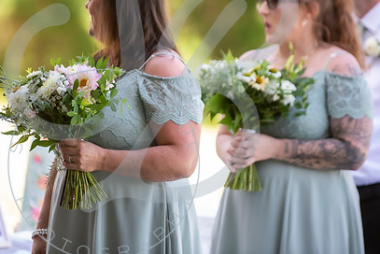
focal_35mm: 285
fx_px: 3010
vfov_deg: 4.8
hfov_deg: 7.2
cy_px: 86
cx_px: 150
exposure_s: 1/160
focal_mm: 200
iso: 200
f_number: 2.8
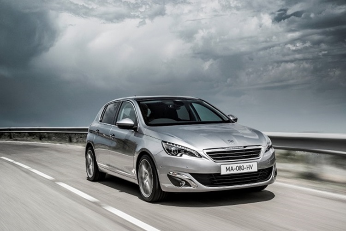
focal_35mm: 48
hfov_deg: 41.1
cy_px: 116
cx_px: 173
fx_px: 461
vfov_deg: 28.1
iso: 100
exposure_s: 1/15
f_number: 18
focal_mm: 48
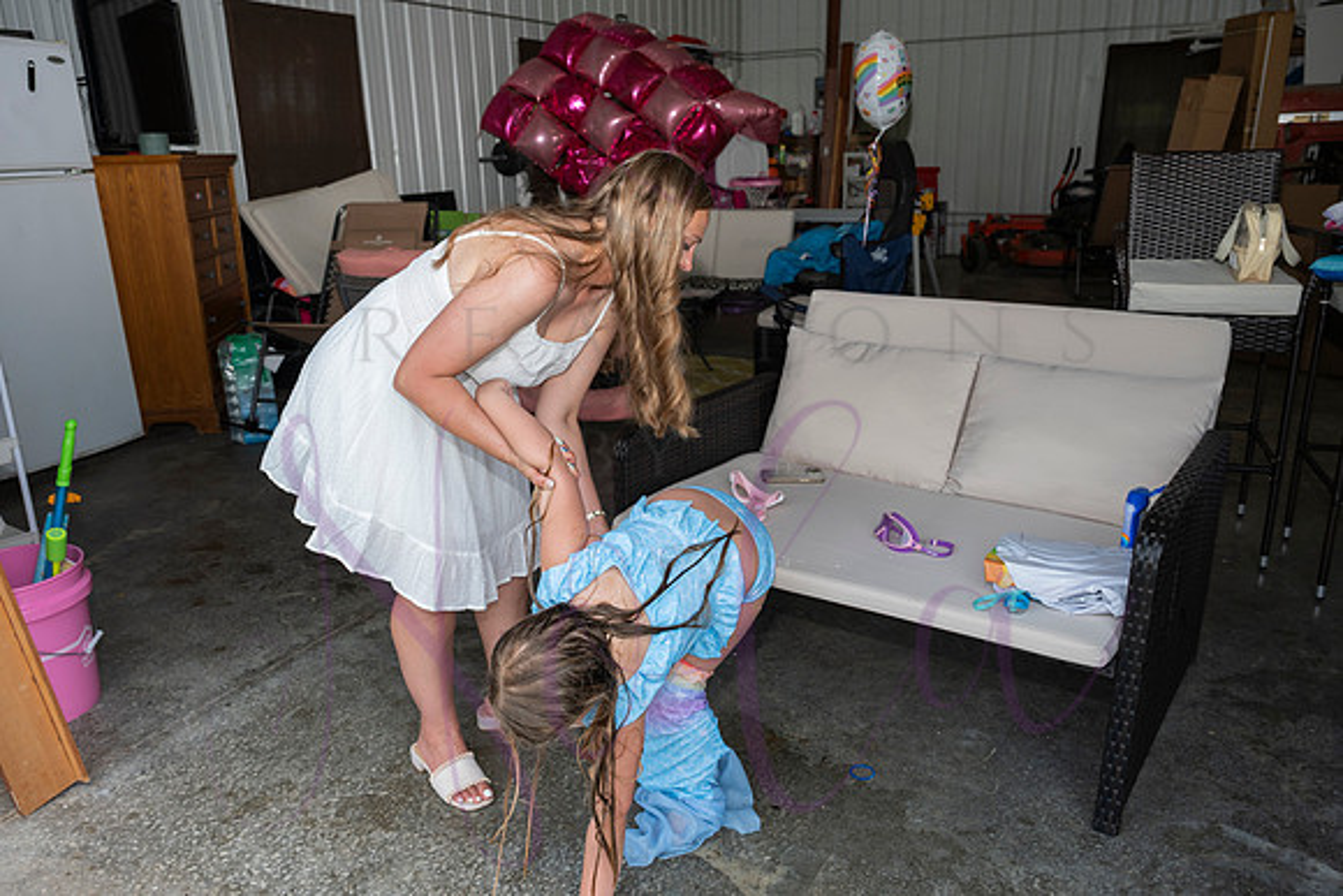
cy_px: 428
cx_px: 672
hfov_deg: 67.4
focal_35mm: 27
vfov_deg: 48.0
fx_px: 1006
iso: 400
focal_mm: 24
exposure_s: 1/1000
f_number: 4
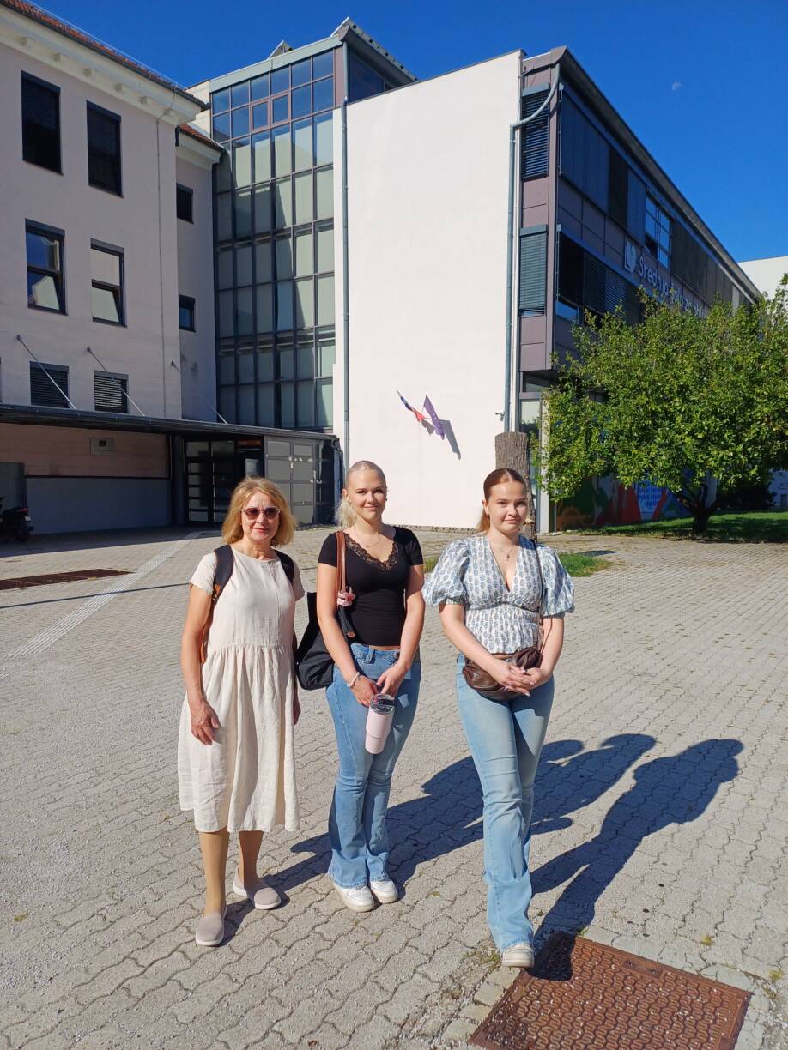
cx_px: 394
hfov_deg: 54.9
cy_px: 525
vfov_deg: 69.4
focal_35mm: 25
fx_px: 759
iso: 50
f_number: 1.8
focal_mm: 4.65
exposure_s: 1/1919
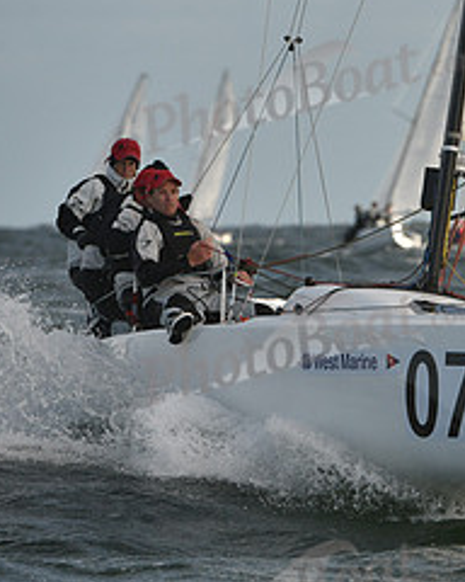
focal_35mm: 794
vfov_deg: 2.4
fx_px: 13659
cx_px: 610
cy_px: 183
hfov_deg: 1.9
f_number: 7.1
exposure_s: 1/1600
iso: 320
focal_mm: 350
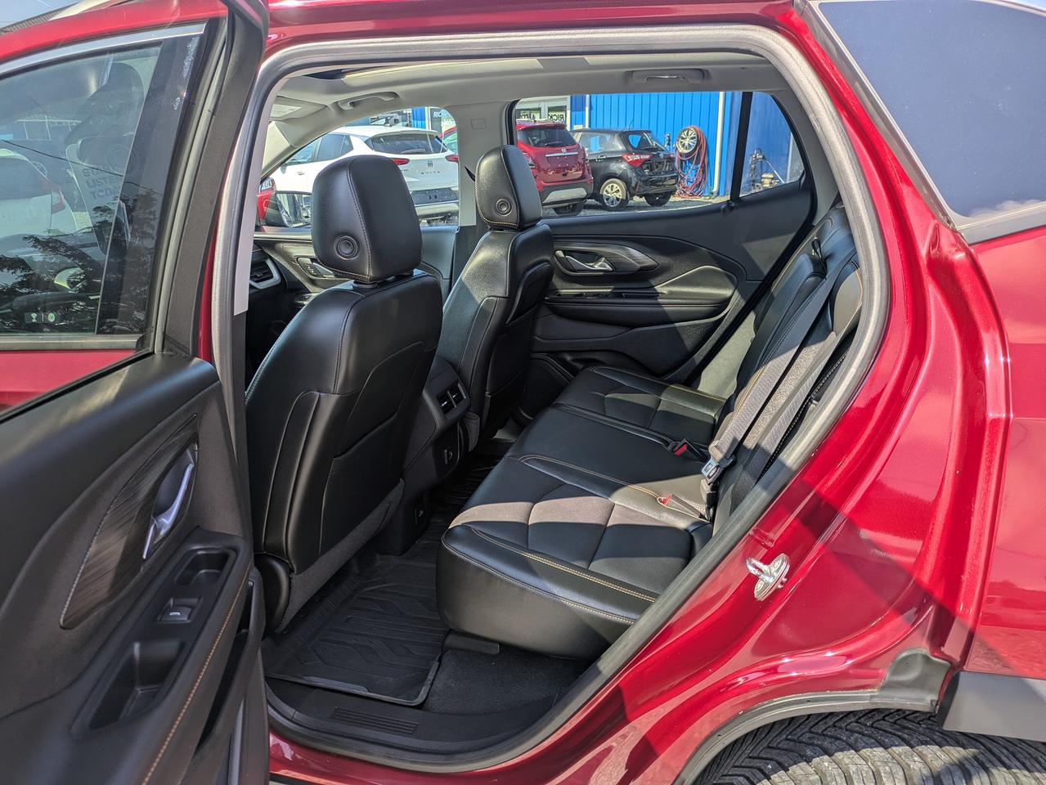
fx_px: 756
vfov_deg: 54.9
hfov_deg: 69.4
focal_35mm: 25
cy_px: 392
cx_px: 523
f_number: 1.89
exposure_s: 1/846
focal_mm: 5.43
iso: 43
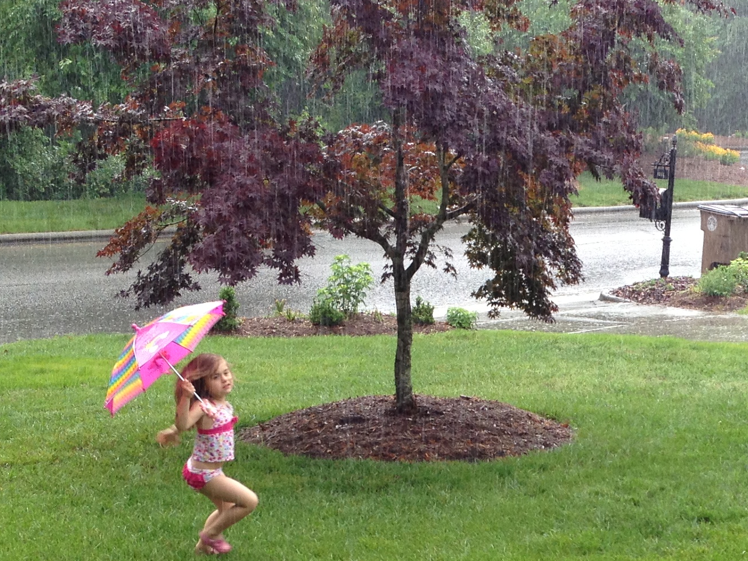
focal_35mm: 87
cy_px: 508
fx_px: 1880
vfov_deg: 16.7
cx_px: 631
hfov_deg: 22.1
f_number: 2.4
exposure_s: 1/169
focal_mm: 4.28
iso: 50
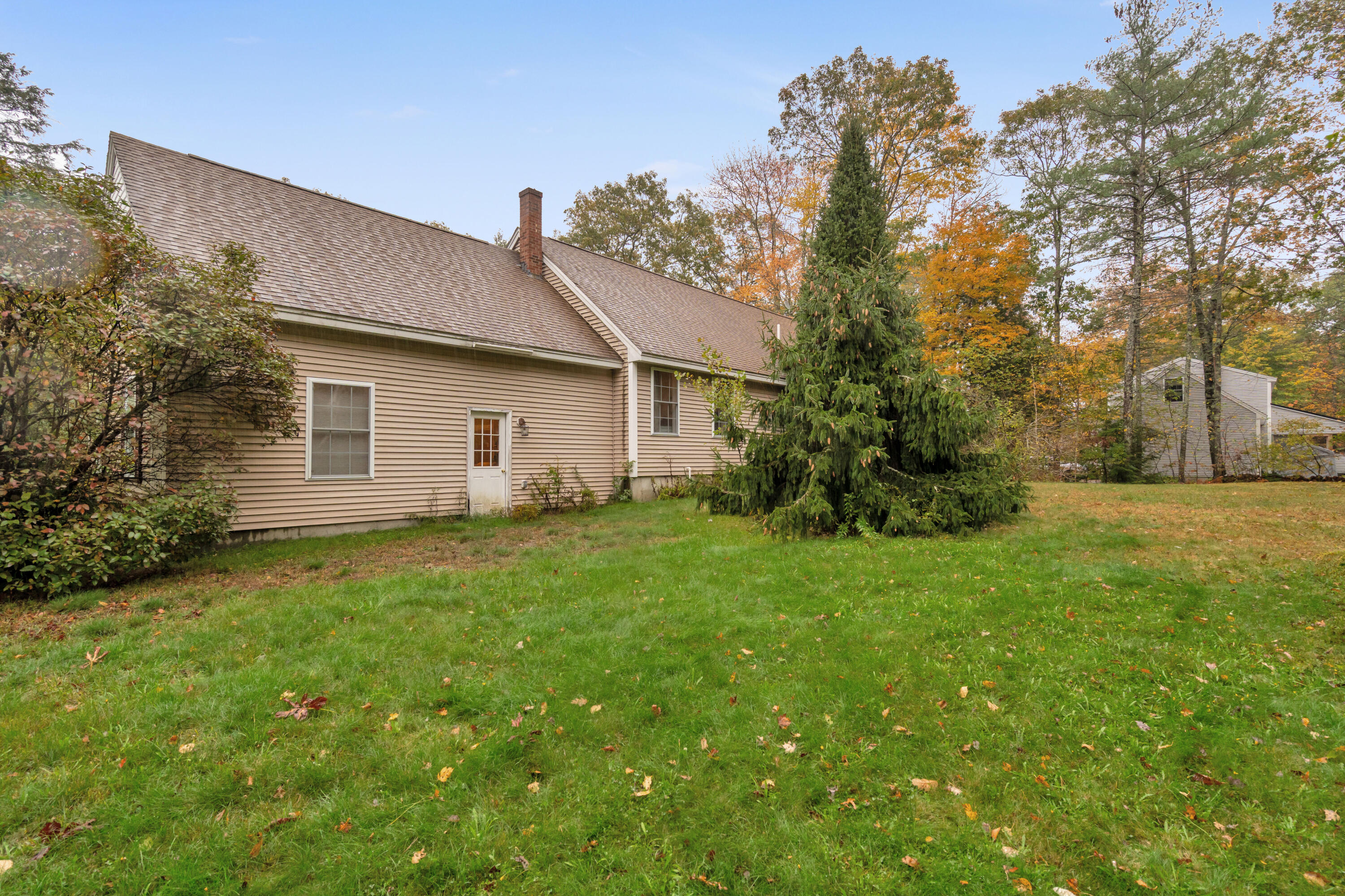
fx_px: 598
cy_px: 448
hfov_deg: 96.7
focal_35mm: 16
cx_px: 672
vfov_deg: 73.7
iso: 1000
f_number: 8
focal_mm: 16
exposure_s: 1/30
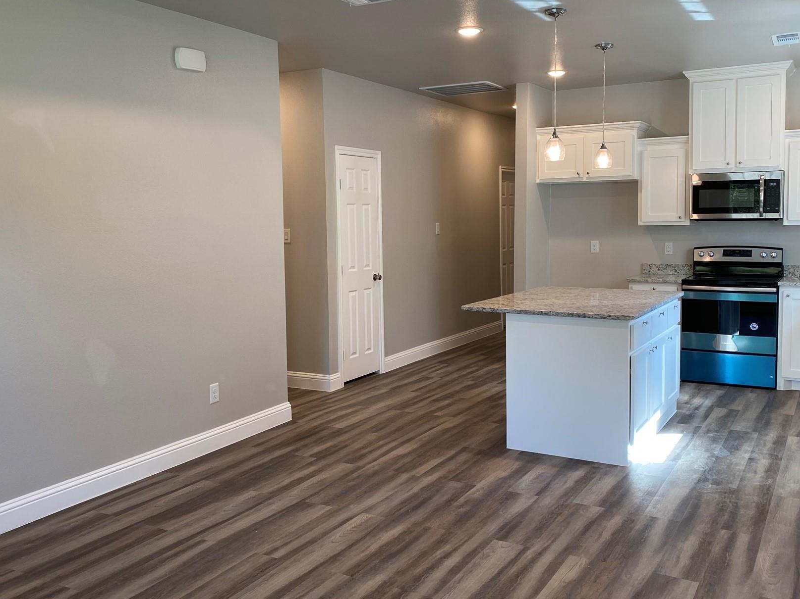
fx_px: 763
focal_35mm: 33
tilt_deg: -5.5
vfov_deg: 42.9
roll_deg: +0.5
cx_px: 396
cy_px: 275
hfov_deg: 55.4
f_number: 1.8
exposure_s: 1/120
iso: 80
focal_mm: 4.25
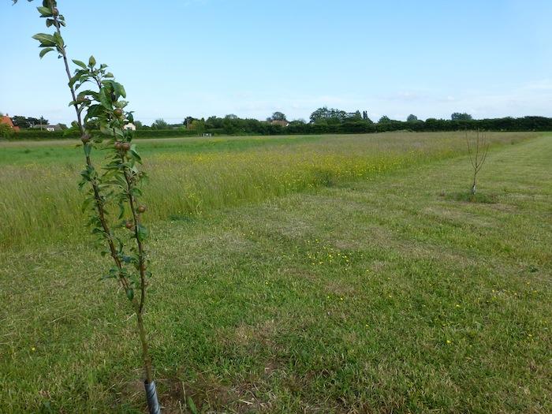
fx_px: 383
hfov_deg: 71.6
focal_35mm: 24
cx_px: 276
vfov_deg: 56.8
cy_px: 207
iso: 100
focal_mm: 4.3
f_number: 4
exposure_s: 1/400
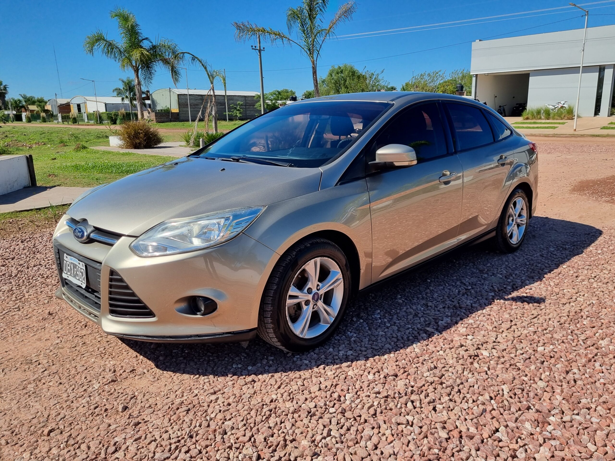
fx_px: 462
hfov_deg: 67.3
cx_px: 308
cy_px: 230
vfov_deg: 53.1
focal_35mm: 26
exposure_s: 1/2184
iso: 50
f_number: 1.8
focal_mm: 5.4
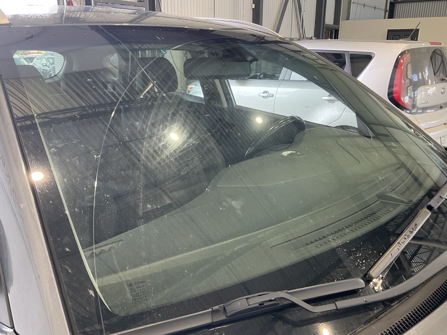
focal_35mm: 29
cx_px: 224
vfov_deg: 48.2
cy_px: 168
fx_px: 374
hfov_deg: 61.7
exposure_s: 1/60
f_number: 1.8
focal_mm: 3
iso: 80
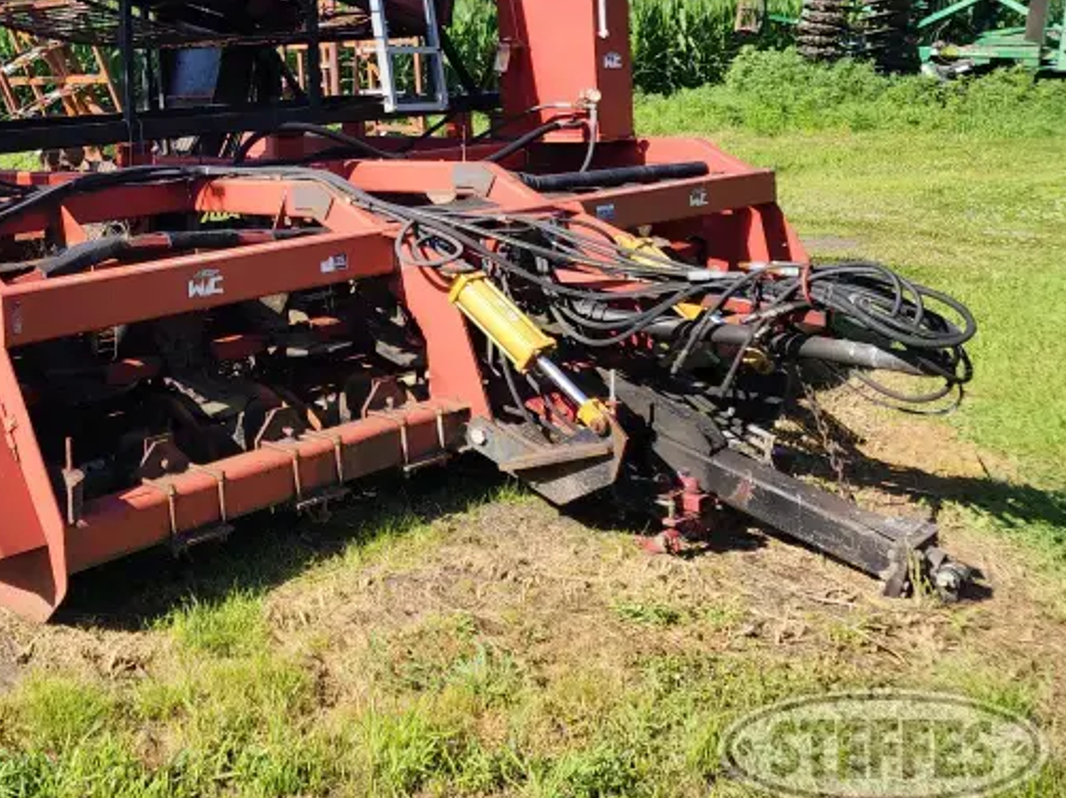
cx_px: 74
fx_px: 1354
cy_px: 70
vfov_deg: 31.2
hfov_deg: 39.4
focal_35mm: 44
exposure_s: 1/551
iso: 12
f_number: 1.8
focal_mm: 6.4
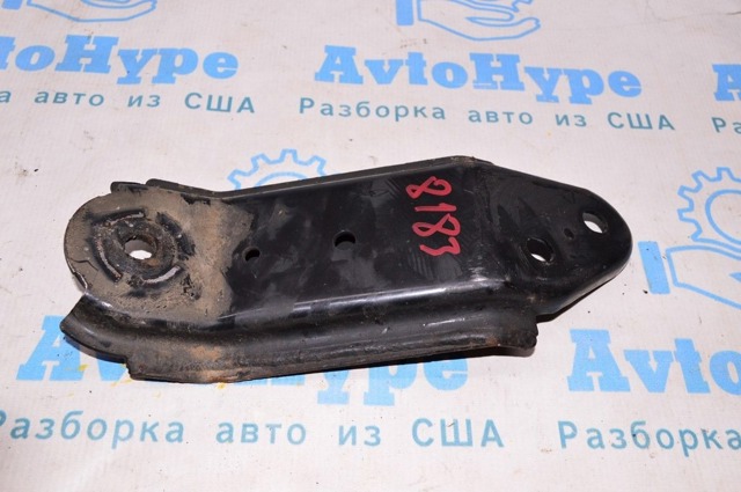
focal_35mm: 36
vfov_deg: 36.8
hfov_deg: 53.2
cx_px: 370
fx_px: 740
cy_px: 246
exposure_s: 1/200
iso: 1600
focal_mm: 24
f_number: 8
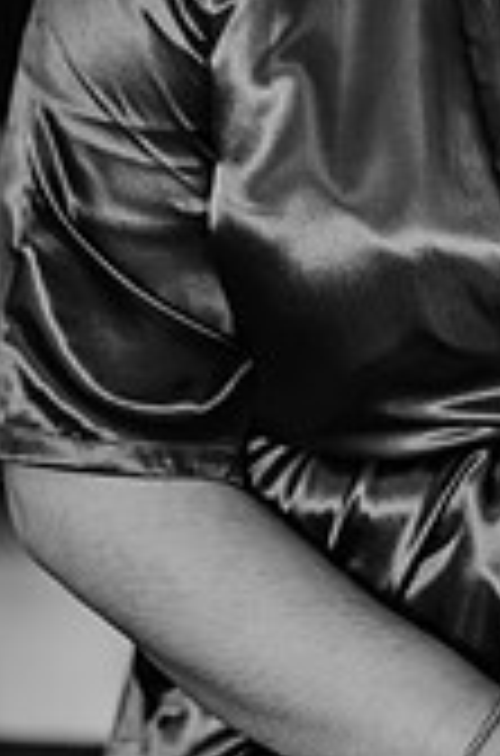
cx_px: 556
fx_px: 4779
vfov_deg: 8.9
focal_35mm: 228
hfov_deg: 6.0
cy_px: -225
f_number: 1.8
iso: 320
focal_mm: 85
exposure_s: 1/125
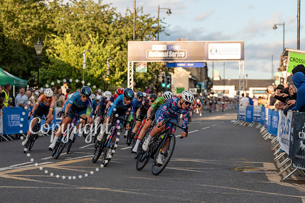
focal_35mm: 100
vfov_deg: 13.7
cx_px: 152
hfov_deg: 20.5
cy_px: 102
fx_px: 845
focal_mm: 94
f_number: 3.5
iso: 320
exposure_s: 1/800
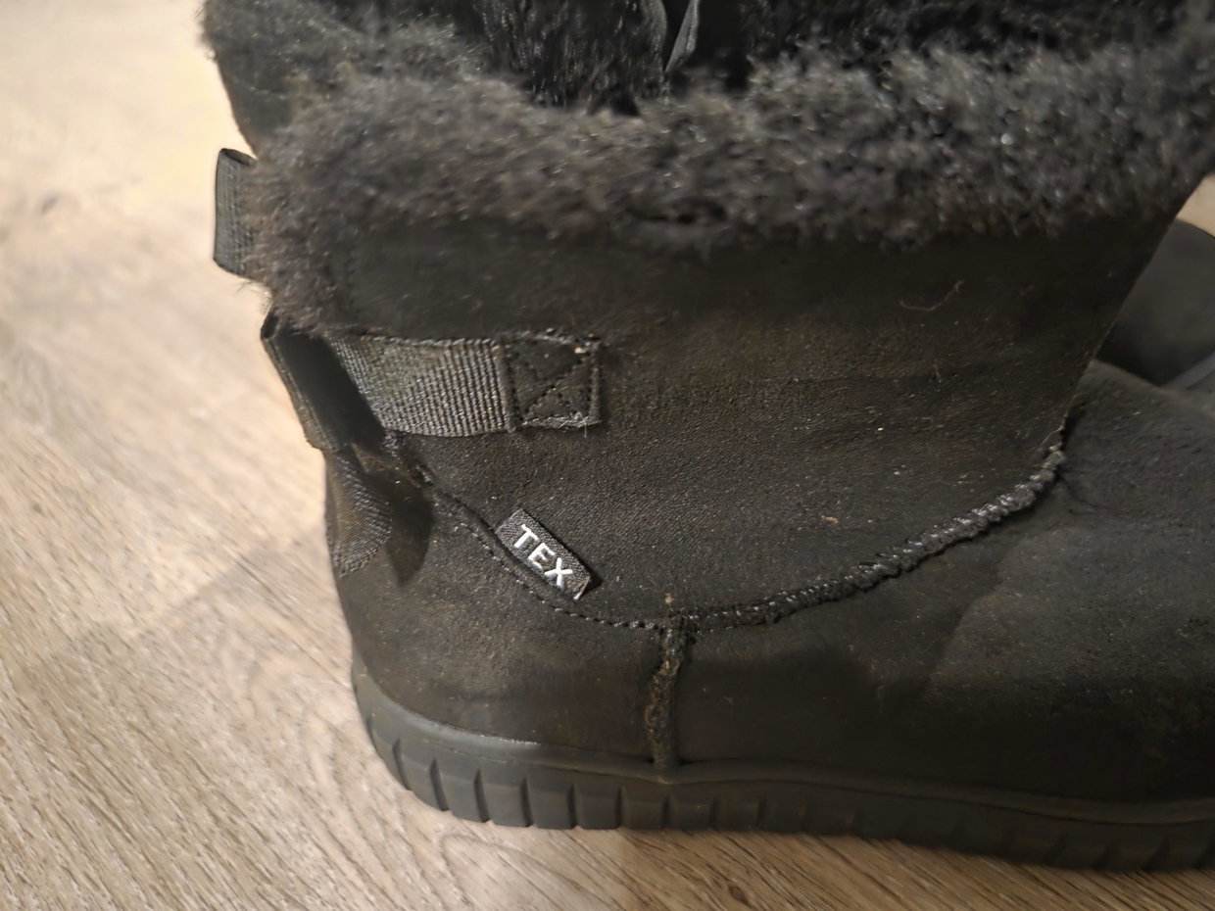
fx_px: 807
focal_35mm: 23
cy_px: 456
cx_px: 608
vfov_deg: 58.9
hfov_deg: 73.9
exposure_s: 1/20
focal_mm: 5.4
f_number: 1.8
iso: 2500
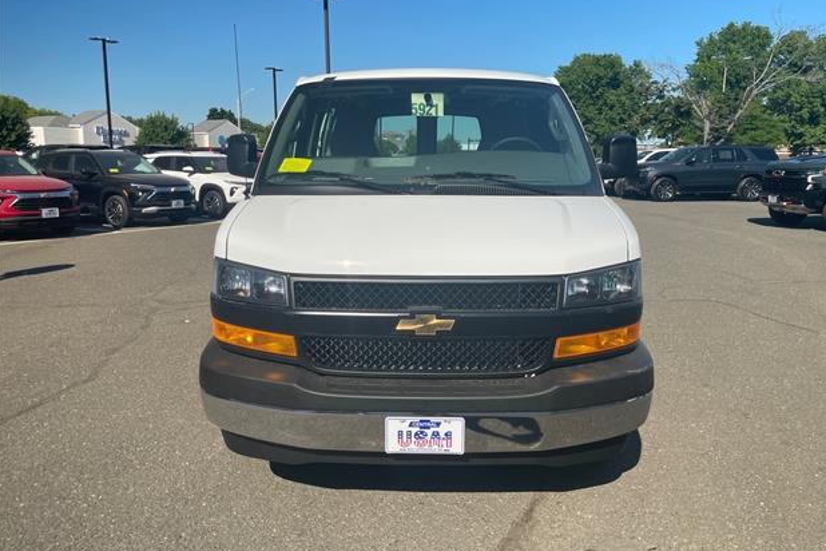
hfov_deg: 65.5
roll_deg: -0.3
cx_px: 422
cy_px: 281
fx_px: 642
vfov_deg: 46.4
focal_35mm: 28
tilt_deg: -10.5
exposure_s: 1/1984
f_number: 1.6
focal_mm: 4.2
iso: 32
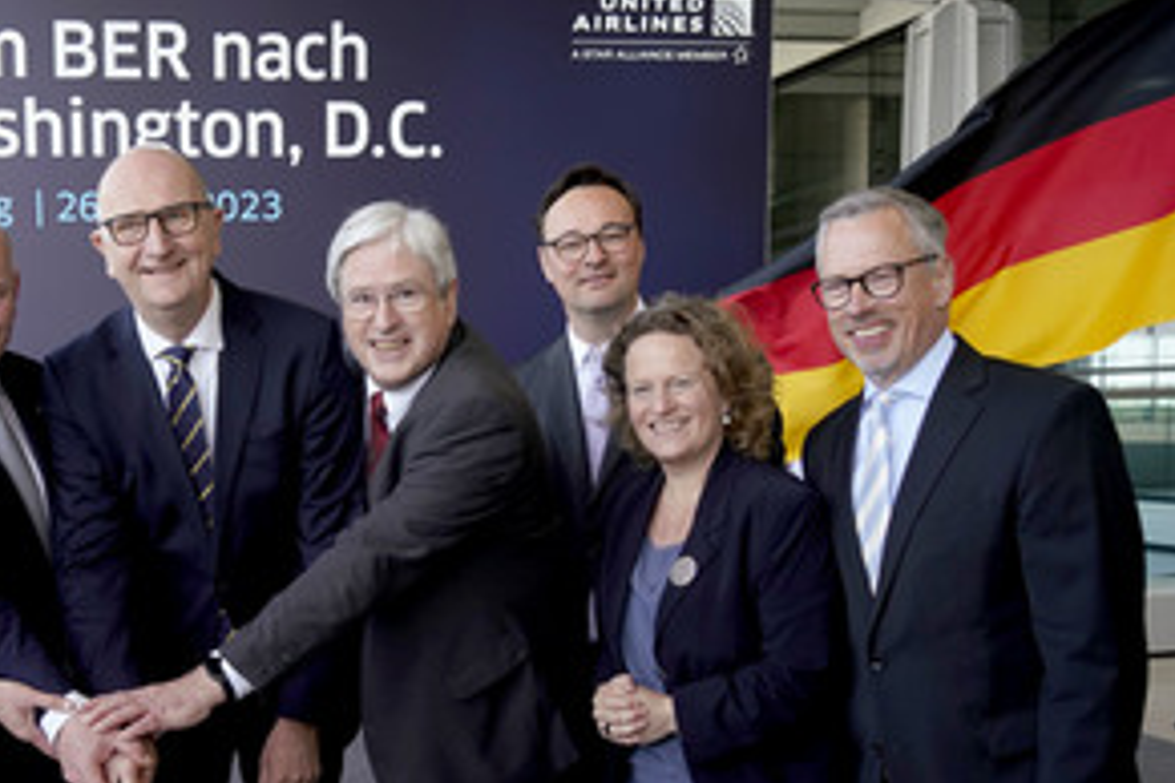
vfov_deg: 27.7
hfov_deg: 40.1
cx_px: 317
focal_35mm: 48
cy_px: 593
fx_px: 1567
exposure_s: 1/320
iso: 640
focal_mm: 31
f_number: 5
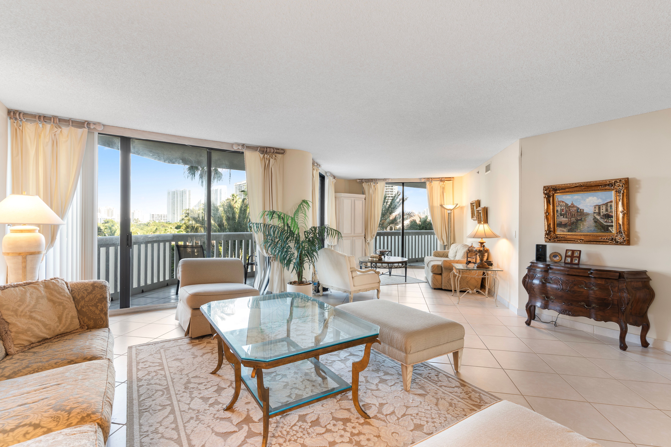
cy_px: 224
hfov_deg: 93.3
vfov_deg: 70.4
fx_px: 317
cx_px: 336
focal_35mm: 17
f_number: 8
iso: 200
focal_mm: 17
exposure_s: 1/2
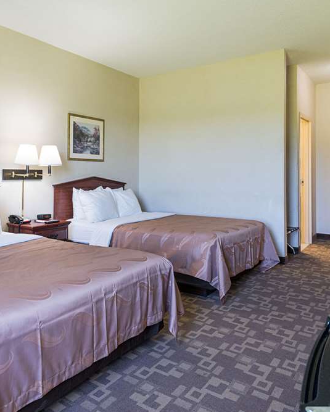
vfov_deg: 72.6
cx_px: 97
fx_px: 281
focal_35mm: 23
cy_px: 206
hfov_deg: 58.8
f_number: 9
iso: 800
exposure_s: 1/4
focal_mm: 16
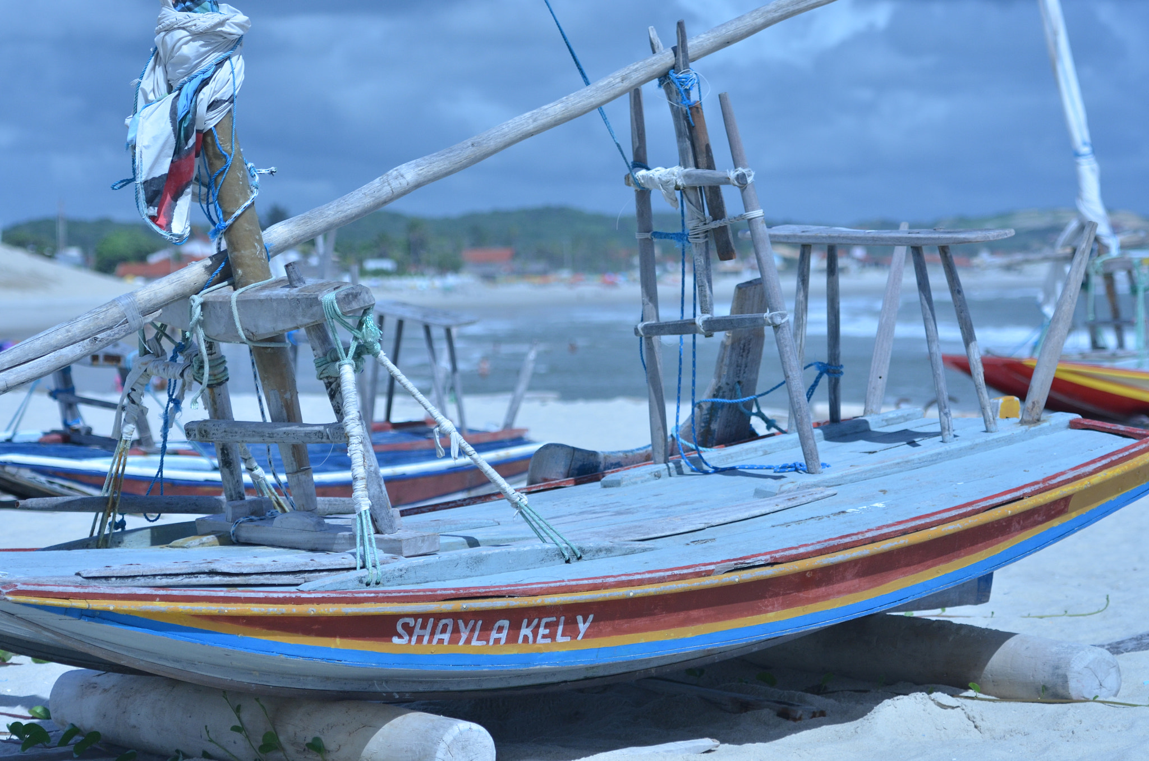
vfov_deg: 9.1
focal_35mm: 150
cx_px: 574
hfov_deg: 13.7
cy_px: 380
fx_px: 4777
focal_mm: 100
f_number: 4
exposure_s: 1/2000
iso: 400
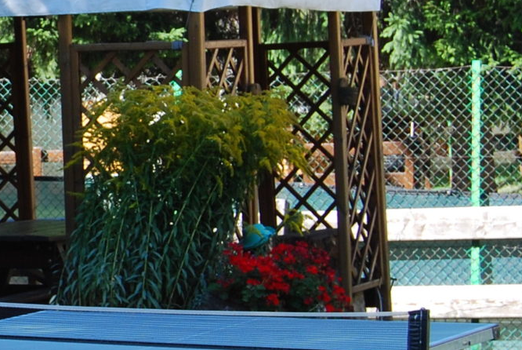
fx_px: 3180
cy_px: 97
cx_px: -294
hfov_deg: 9.1
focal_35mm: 219
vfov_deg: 6.3
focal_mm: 38
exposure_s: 1/100
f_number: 9
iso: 200
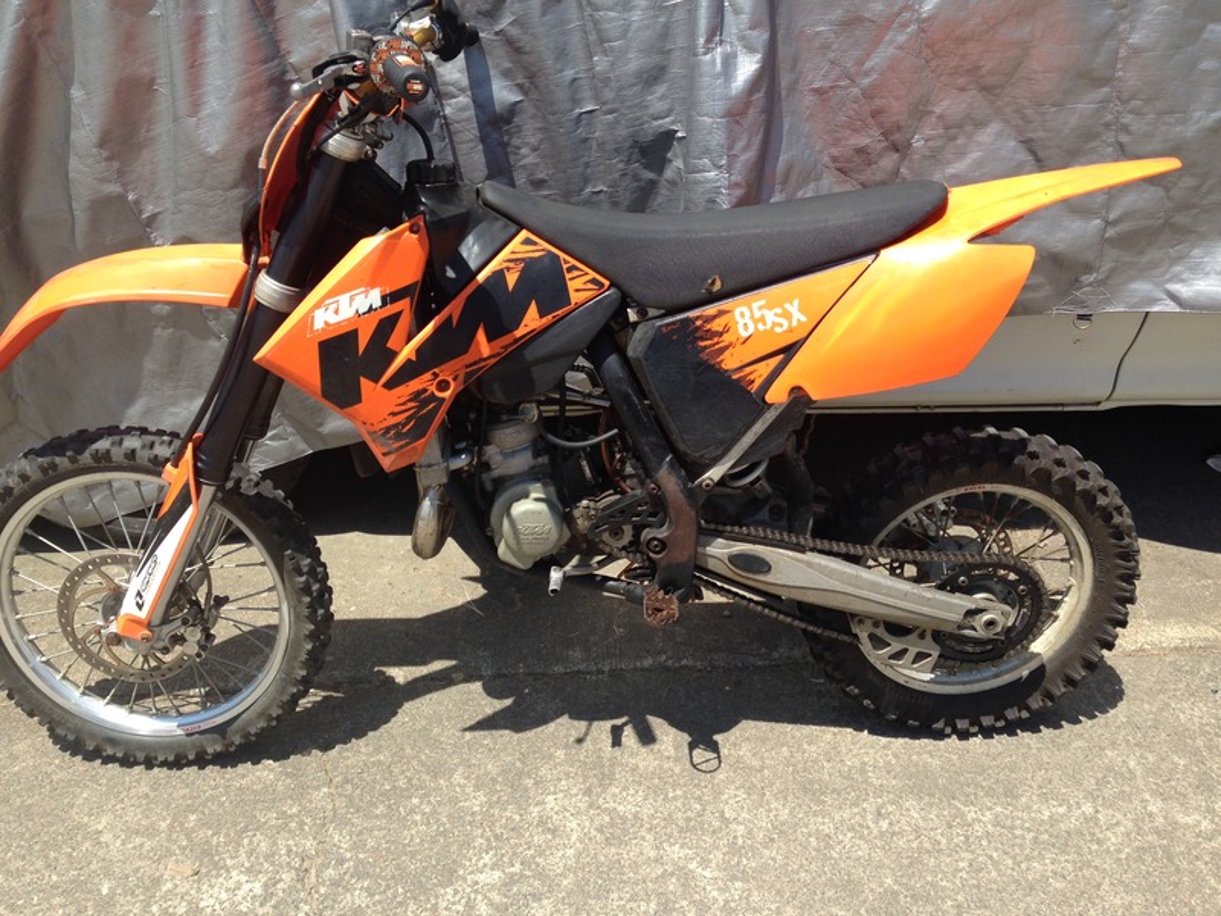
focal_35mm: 33
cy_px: 458
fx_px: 1164
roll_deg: +1.3
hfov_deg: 55.4
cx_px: 610
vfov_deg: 42.9
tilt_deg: -29.8
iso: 50
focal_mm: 4.12
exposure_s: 1/1043
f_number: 2.4
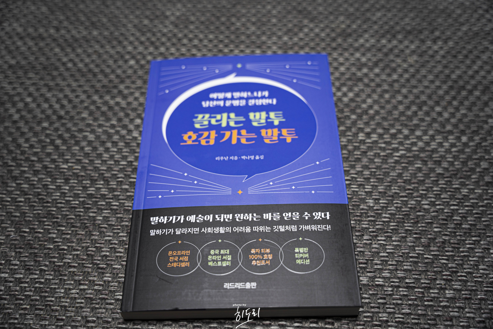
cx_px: 246
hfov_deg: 48.0
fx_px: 553
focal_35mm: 40
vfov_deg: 33.1
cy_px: 164
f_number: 2.8
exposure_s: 1/40
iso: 160
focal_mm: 40.4
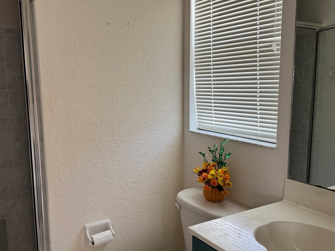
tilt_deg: -9.1
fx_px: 329
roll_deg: +0.5
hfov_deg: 53.9
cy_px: 132
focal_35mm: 34
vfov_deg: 41.8
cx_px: 153
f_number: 1.78
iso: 200
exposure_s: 1/67
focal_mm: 6.76
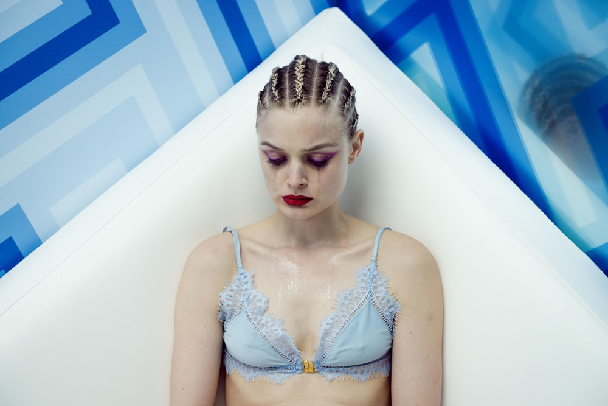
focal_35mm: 70
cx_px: 304
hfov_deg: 28.8
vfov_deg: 19.5
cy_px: 203
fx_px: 1182
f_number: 4
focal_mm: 70
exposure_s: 1/125
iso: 800
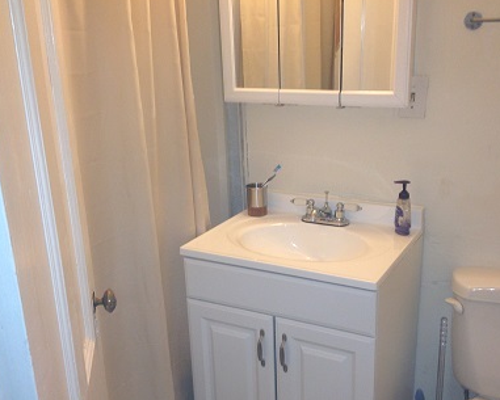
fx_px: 651
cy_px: 235
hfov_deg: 42.0
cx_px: 270
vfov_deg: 34.1
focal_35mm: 44
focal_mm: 4.28
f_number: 2.4
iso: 80
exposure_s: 1/20
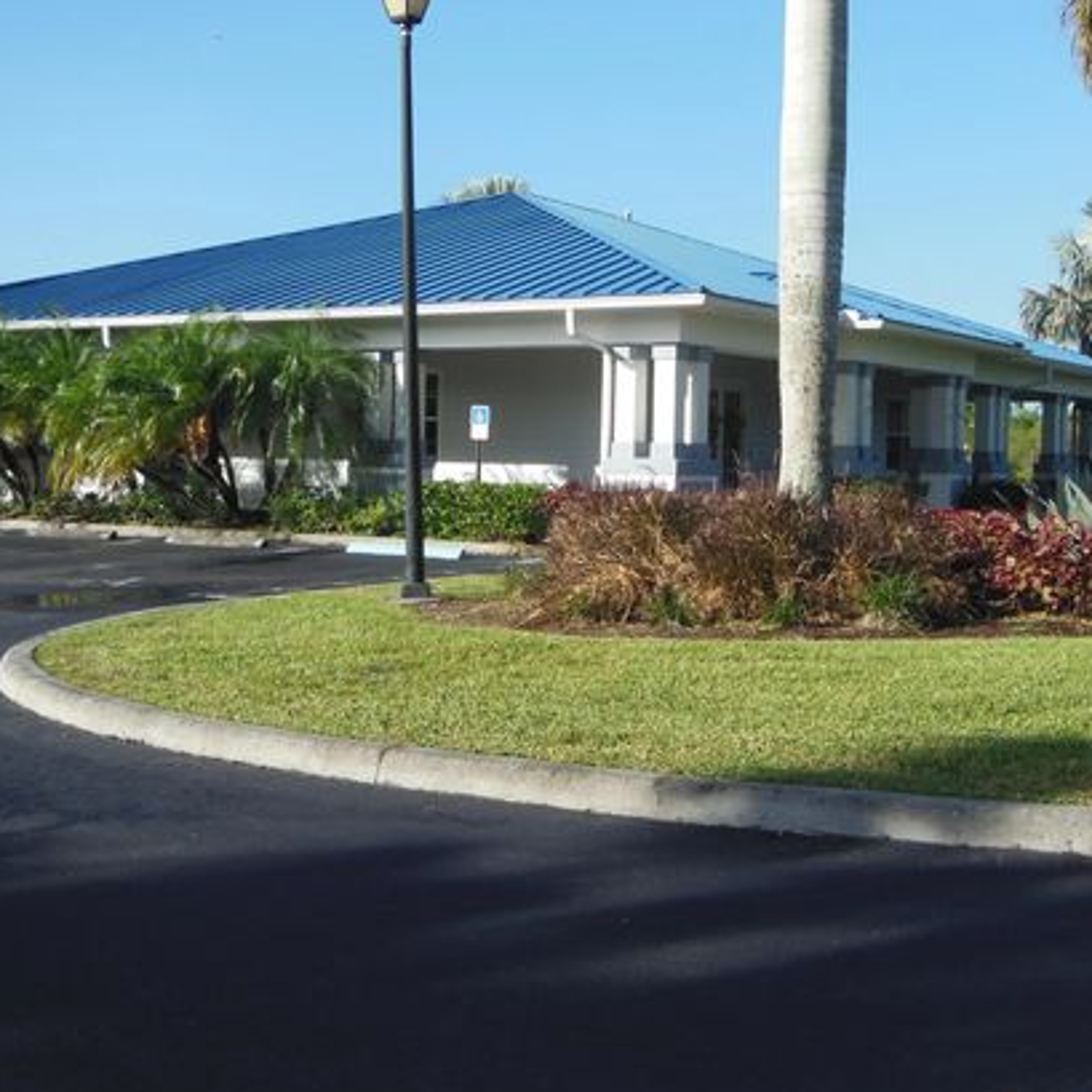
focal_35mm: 47
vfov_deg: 36.0
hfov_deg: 36.0
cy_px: 491
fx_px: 1677
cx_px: 633
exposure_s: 1/800
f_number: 3.9
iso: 125
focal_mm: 6
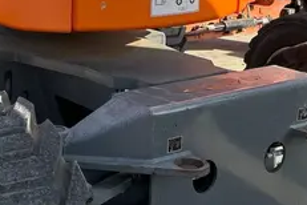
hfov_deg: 23.1
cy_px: -25
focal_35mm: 86
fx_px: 733
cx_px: 33
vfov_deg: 15.4
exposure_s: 1/2252
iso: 50
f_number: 1.5
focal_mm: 5.7
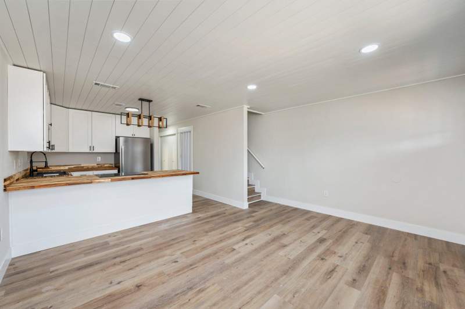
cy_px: 154
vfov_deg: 81.1
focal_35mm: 14
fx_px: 181
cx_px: 232
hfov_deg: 104.3
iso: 320
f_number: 9
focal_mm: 14
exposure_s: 1/30
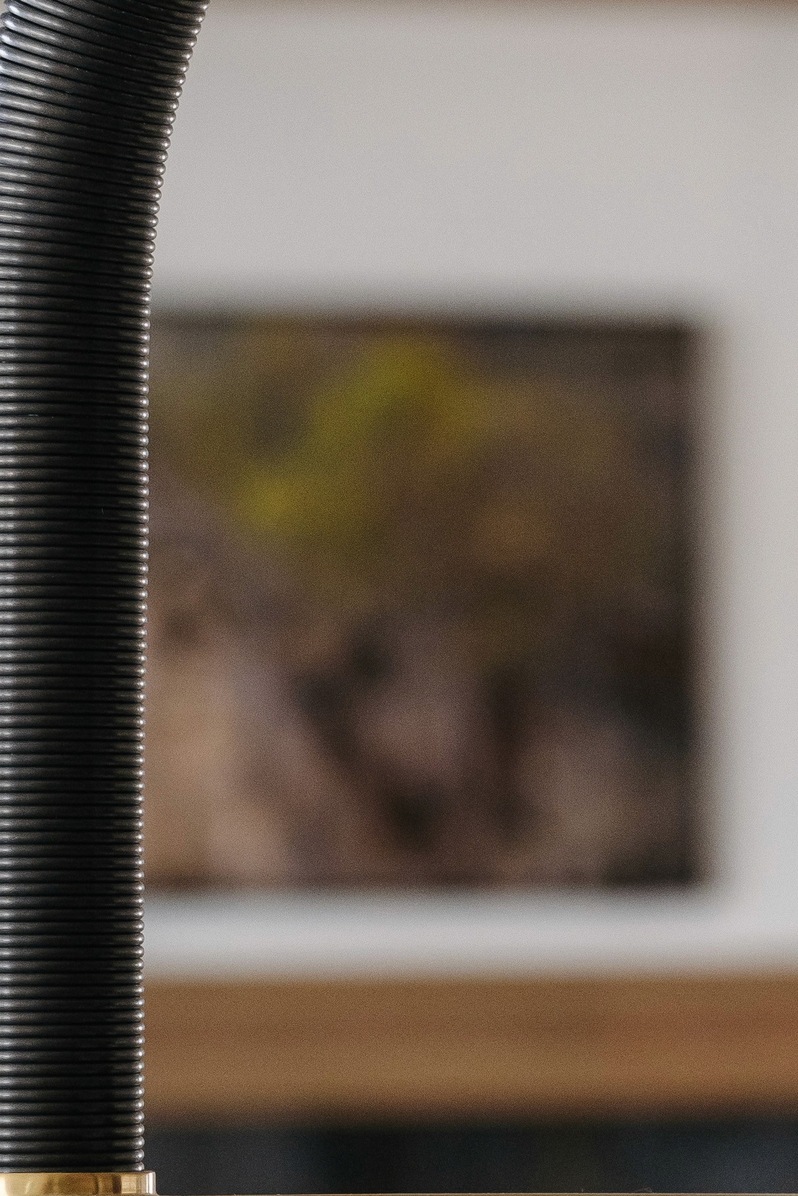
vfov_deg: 9.6
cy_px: 1266
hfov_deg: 6.4
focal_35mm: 213
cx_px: 1059
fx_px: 7082
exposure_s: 1/125
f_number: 4.5
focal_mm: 50
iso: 400
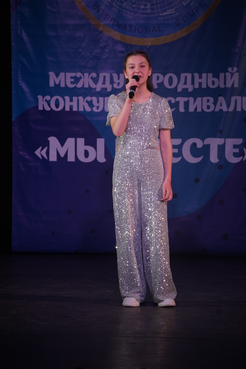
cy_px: 184
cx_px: 123
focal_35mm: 214
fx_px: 2193
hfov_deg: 6.4
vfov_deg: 9.6
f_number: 5.6
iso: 1600
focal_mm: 214
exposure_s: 1/250
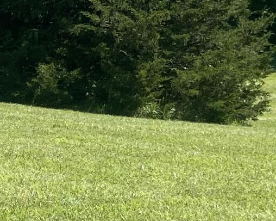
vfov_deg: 10.3
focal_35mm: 150
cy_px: 140
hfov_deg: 12.5
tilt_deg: -12.1
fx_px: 1225
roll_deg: +3.1
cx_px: -85
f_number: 1.8
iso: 32
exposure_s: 1/1653
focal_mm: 4.25
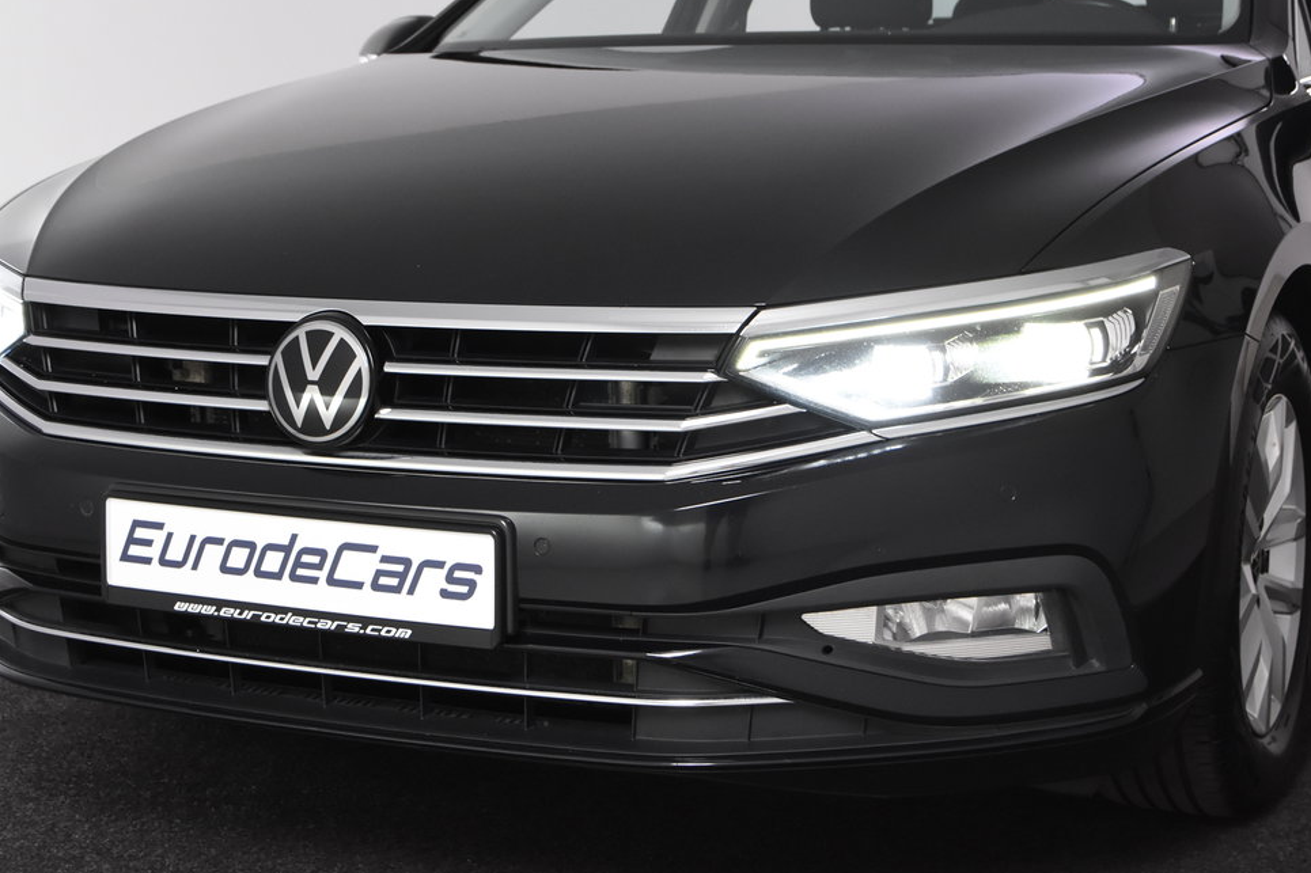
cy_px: 354
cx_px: 739
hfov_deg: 32.5
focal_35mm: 62
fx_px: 2245
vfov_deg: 22.0
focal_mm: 31
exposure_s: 1/125
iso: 1600
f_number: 5.6
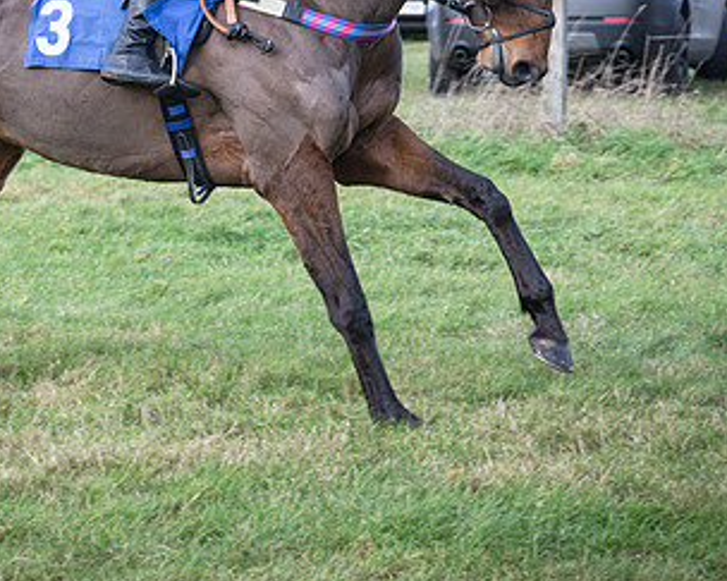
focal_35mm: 197
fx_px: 4237
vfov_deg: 7.8
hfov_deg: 9.8
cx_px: 419
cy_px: 52
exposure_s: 1/800
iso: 400
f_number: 4
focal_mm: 70
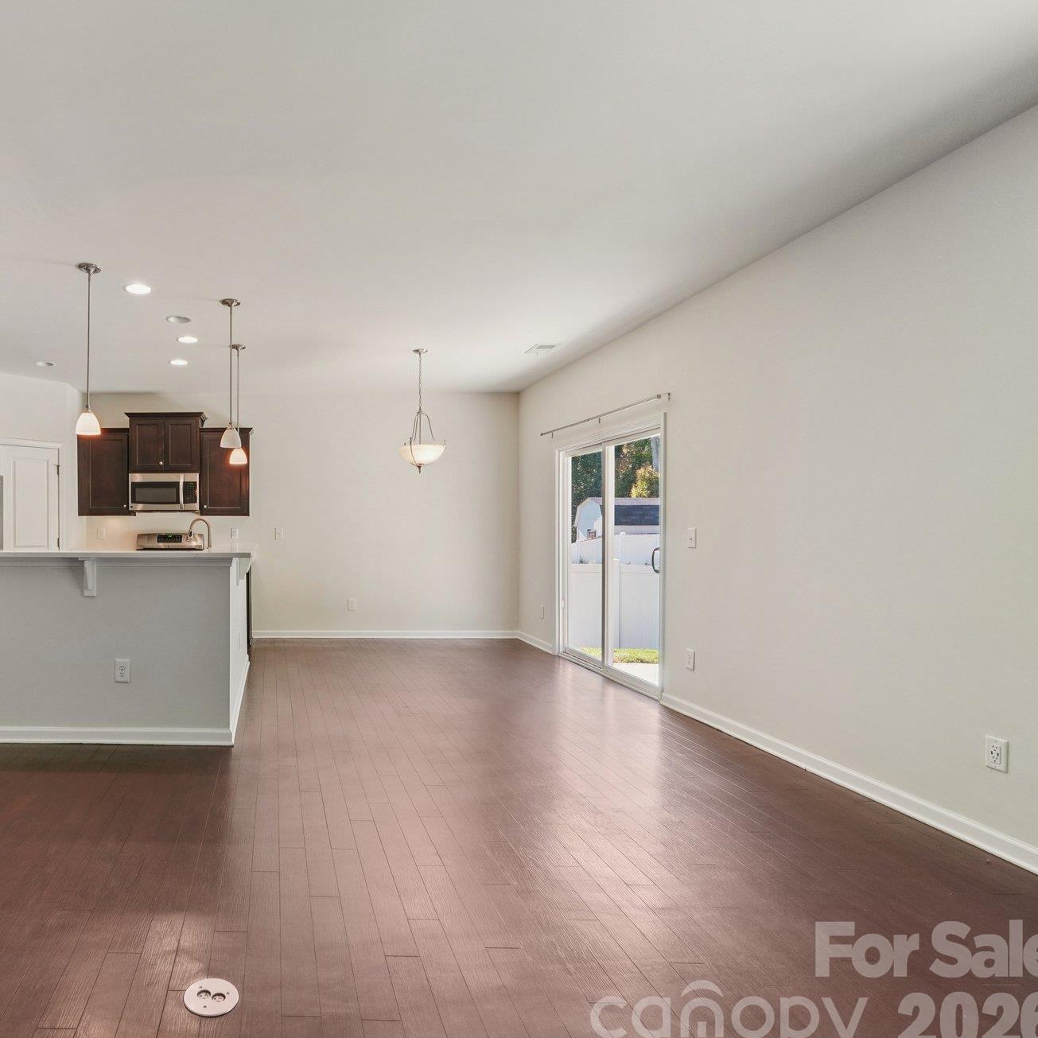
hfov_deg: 69.7
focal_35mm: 20
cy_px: 535
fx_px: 679
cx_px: 255
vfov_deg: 74.8
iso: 400
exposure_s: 1/15
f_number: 8
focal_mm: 10
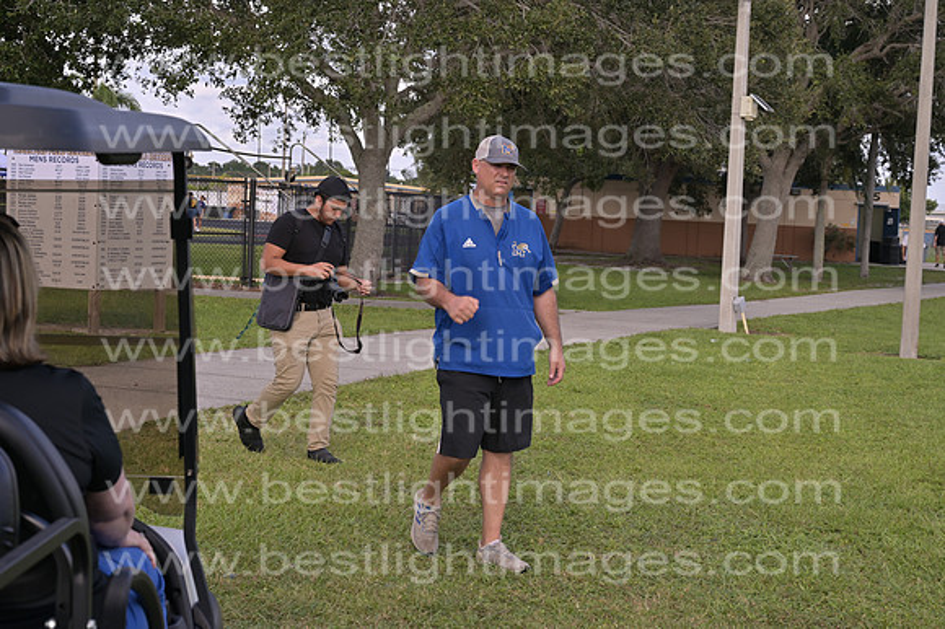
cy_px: 314
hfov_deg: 31.9
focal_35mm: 63
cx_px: 472
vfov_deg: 21.5
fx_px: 1653
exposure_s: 1/250
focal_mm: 63
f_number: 8
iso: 125
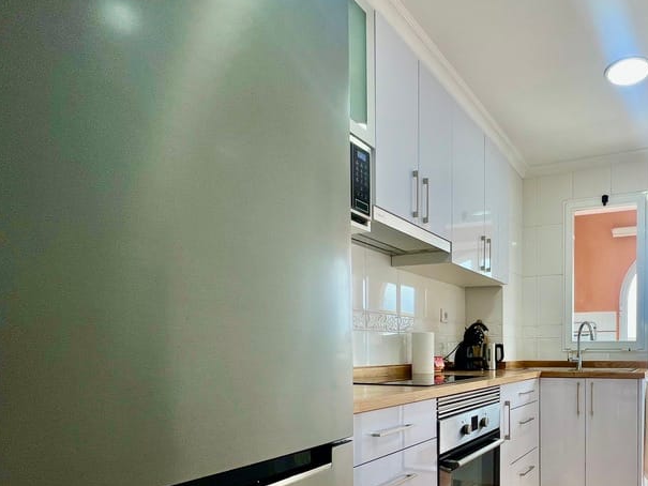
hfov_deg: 69.8
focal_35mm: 22
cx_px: 508
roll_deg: -0.3
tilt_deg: -1.4
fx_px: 412
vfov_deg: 57.8
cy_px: 368
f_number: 1.8
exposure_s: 1/100
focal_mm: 1.57
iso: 40
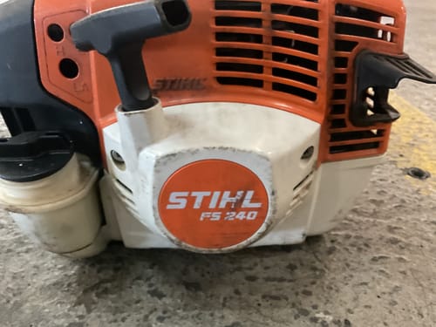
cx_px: 218
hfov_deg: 61.7
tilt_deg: -29.3
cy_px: 164
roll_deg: -0.7
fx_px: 365
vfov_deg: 48.2
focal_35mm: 29
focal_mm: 3
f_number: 1.8
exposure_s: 1/30
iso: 500
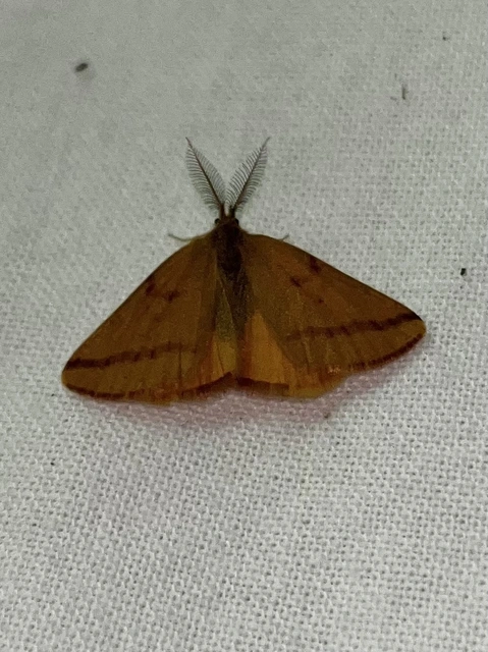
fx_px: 489
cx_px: 244
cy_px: 326
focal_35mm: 26
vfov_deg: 67.3
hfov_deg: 53.0
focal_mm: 5.1
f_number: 1.6
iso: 32
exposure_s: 1/82
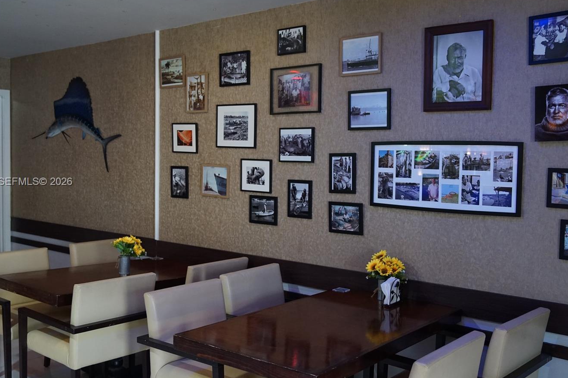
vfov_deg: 33.4
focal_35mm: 40
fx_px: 631
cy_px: 182
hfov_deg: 48.5
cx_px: 283
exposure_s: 1/160
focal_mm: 33
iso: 2000
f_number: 2.8
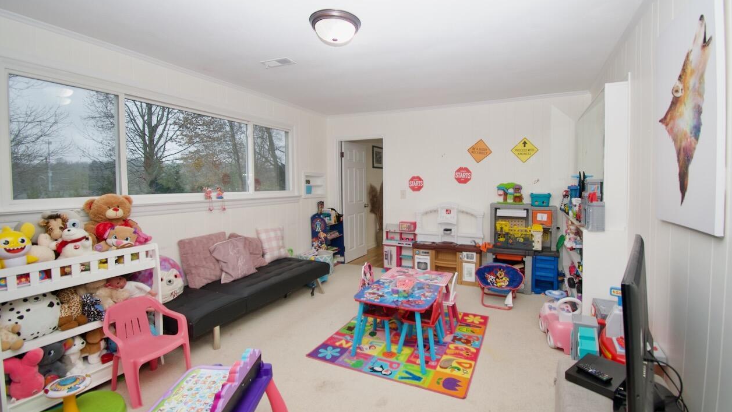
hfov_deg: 99.4
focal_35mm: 16
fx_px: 311
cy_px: 197
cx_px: 372
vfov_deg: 67.0
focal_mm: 10
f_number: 4.5
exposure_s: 1/60
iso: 800
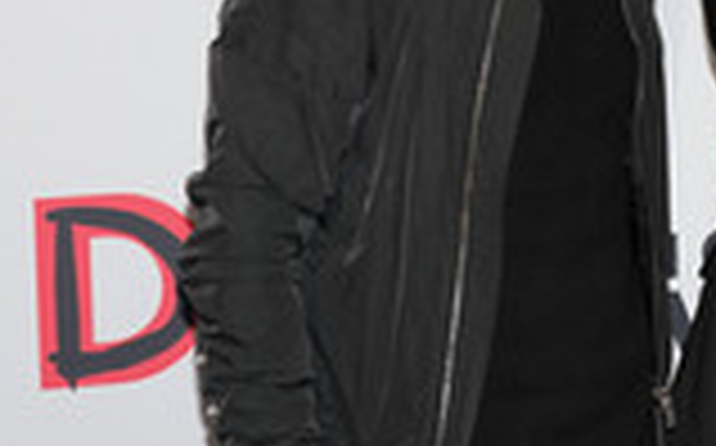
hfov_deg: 15.2
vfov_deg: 9.8
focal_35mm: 133
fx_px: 2593
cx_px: 853
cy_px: 90
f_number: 5.6
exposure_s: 1/100
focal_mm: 46
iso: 640
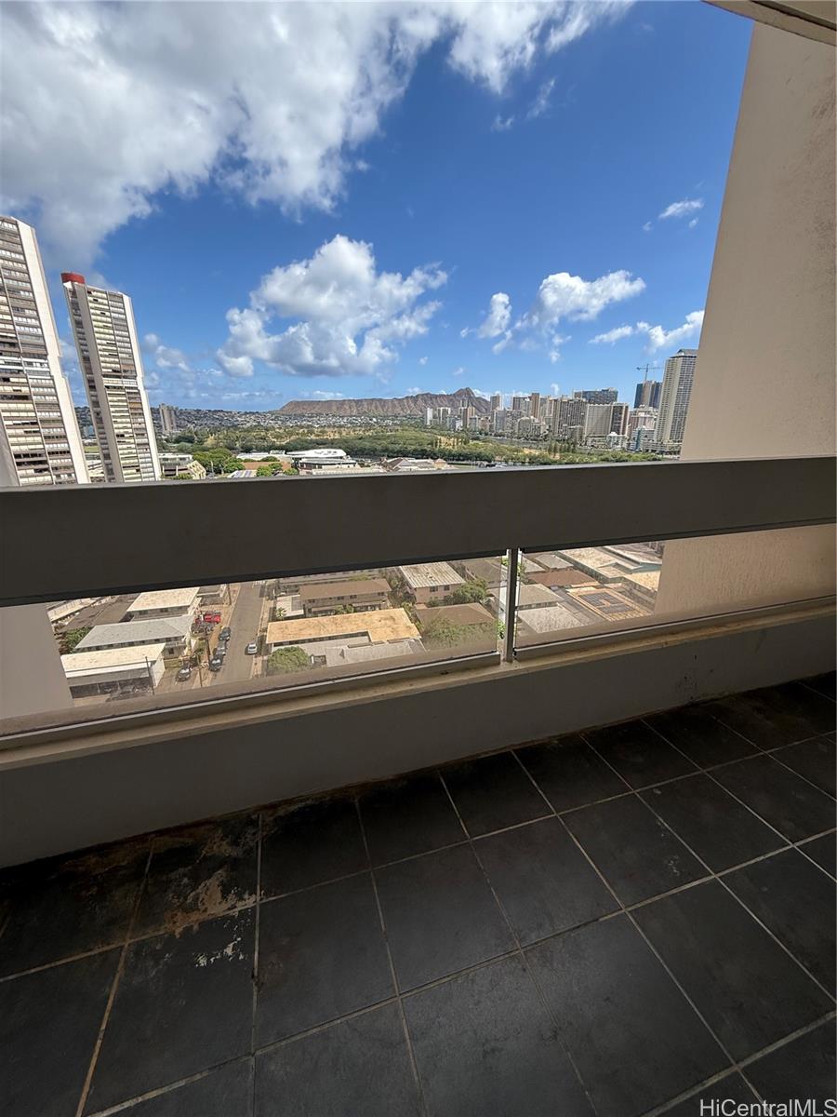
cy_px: 558
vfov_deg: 102.1
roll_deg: -1.1
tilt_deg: -17.3
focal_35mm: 14
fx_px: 451
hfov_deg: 85.7
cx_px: 418
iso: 50
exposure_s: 1/1339
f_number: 2.2
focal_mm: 2.22
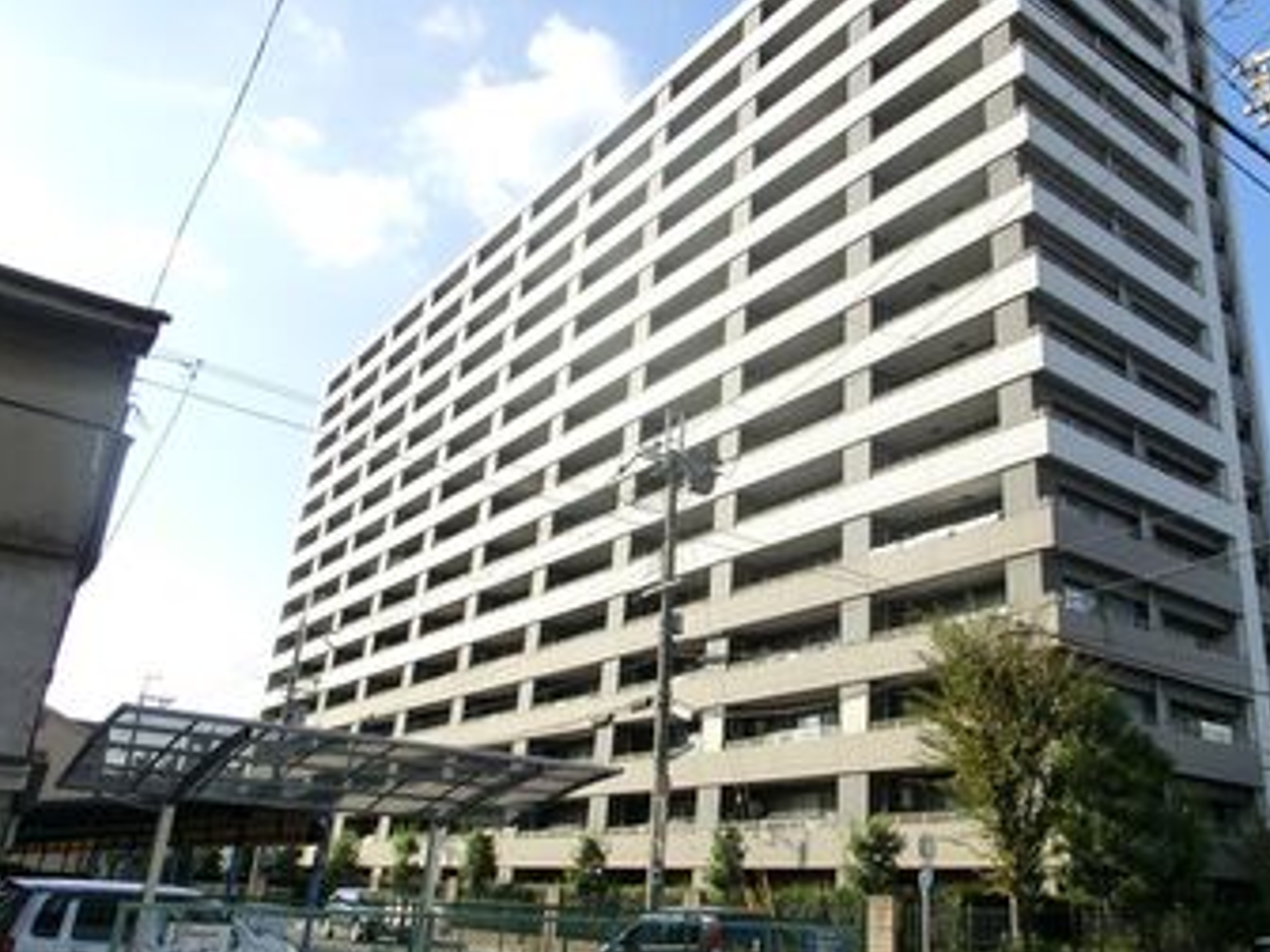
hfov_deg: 59.3
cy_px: 470
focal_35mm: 30
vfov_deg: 46.8
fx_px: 1101
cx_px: 779
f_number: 3
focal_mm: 4.24
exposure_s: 1/800
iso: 100
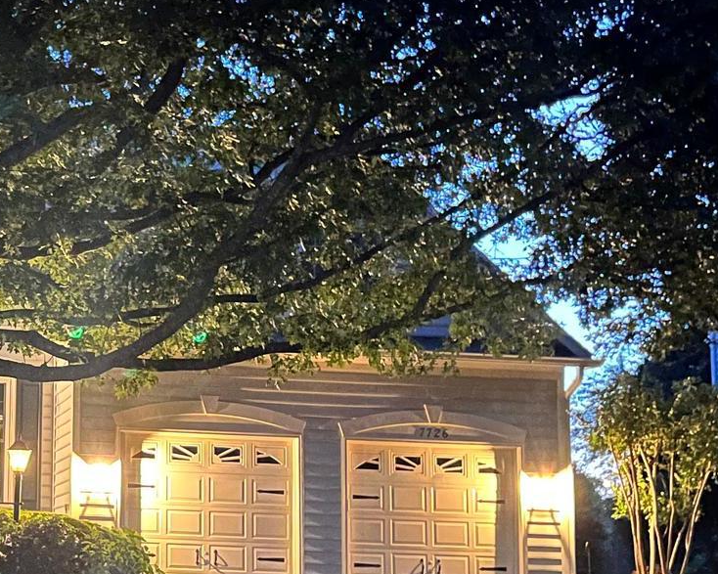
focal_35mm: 63
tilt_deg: +7.4
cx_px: -47
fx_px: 1339
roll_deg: -0.9
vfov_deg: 24.2
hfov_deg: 27.7
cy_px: 271
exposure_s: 1/5
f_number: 1.6
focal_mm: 5.1
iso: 1000
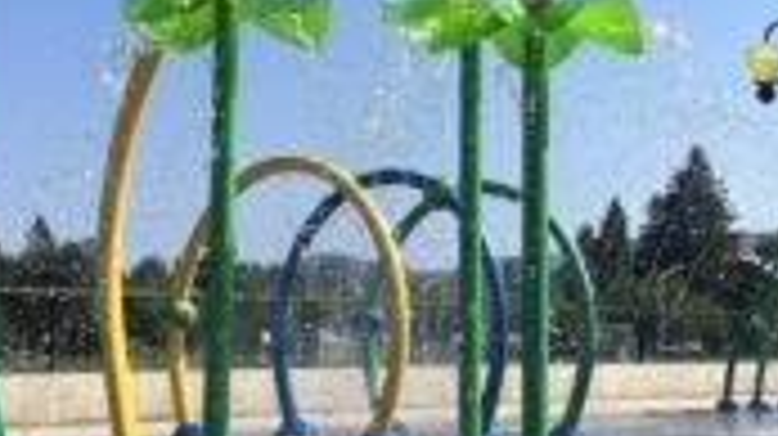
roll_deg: +0.6
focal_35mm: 73
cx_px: 549
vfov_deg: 16.5
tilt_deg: +7.7
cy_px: 162
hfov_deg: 28.7
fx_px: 1505
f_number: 2.2
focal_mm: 4.15
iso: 25
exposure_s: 1/2024
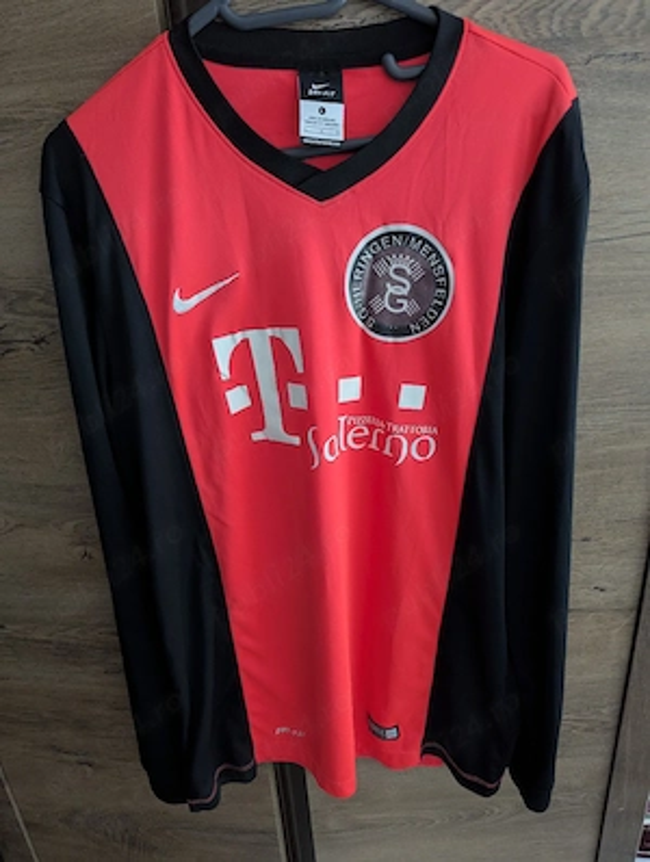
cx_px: 325
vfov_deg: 71.5
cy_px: 431
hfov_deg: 57.0
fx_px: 599
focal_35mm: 24
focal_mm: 6.81
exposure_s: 1/23.9
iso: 359
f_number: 1.85
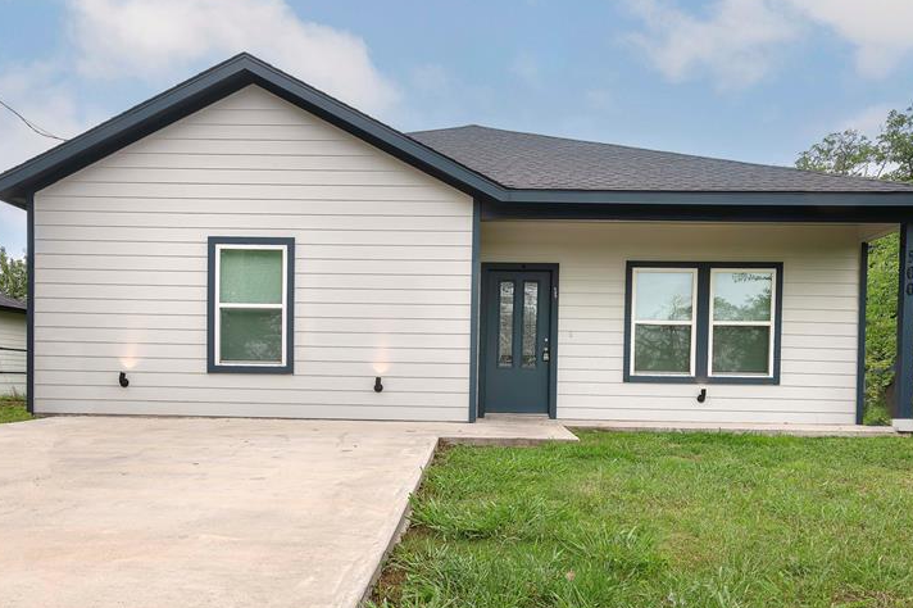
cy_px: 382
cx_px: 455
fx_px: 583
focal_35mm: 23
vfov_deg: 54.4
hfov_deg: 76.1
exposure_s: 1/500
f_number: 8
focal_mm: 16
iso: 800
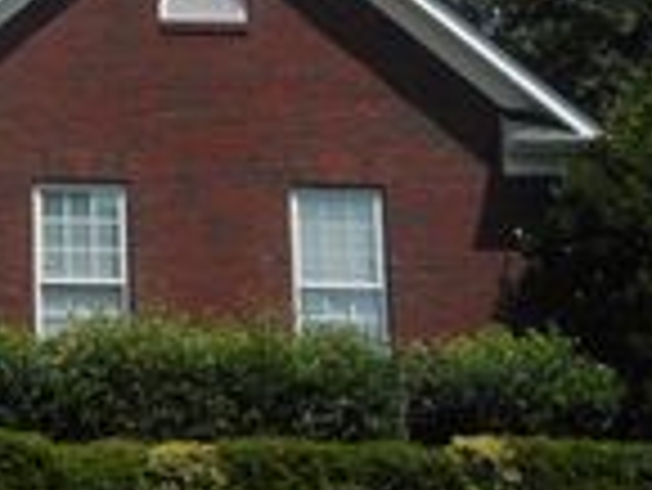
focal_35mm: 117
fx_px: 2206
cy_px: -11
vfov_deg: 12.5
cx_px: -247
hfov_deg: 15.8
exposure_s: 1/800
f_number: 4.2
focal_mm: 6
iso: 80
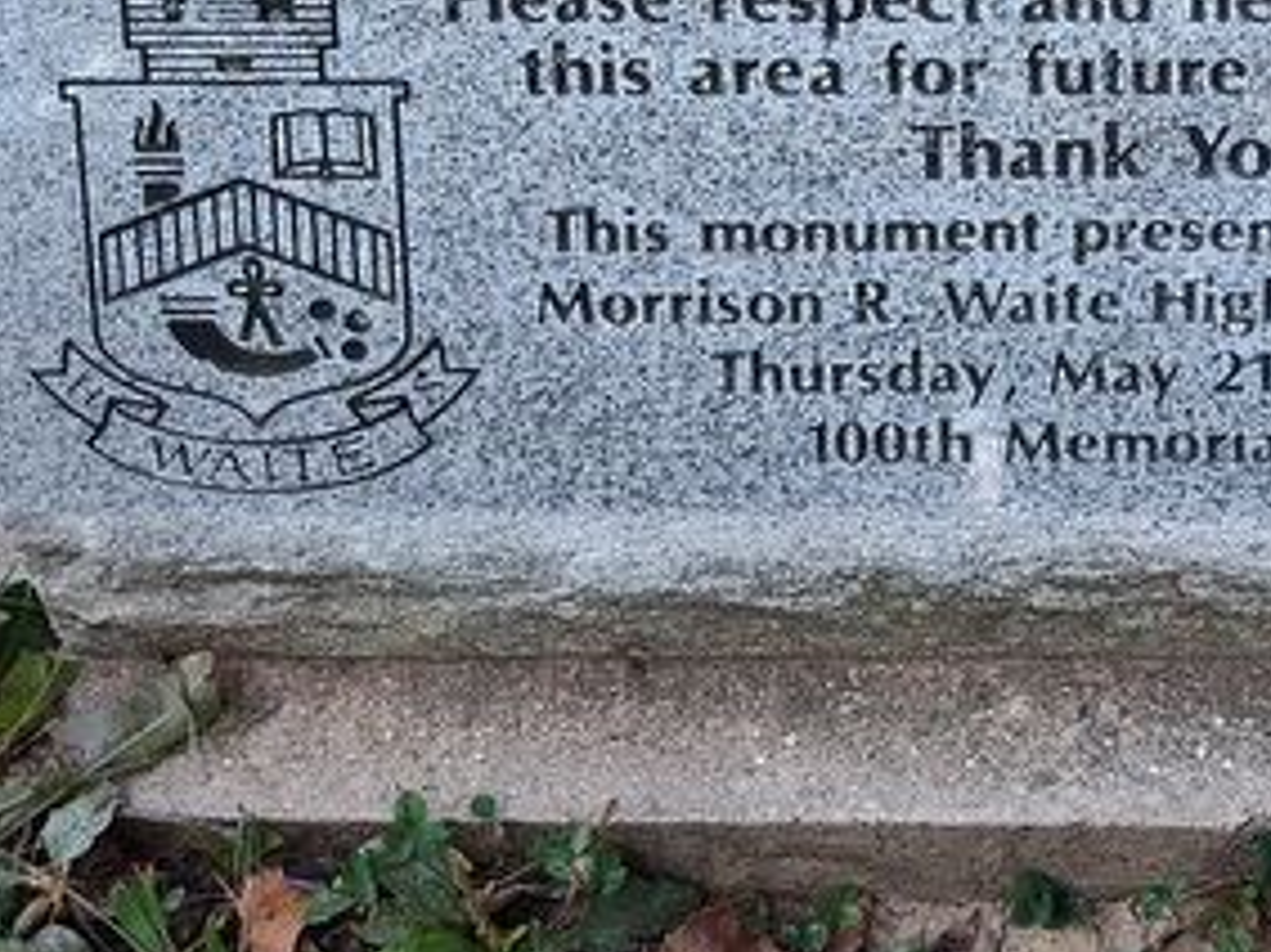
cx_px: 1145
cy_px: 49
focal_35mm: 65
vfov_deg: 21.9
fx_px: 2386
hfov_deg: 28.7
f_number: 1.8
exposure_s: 1/200
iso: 156
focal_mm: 5.56
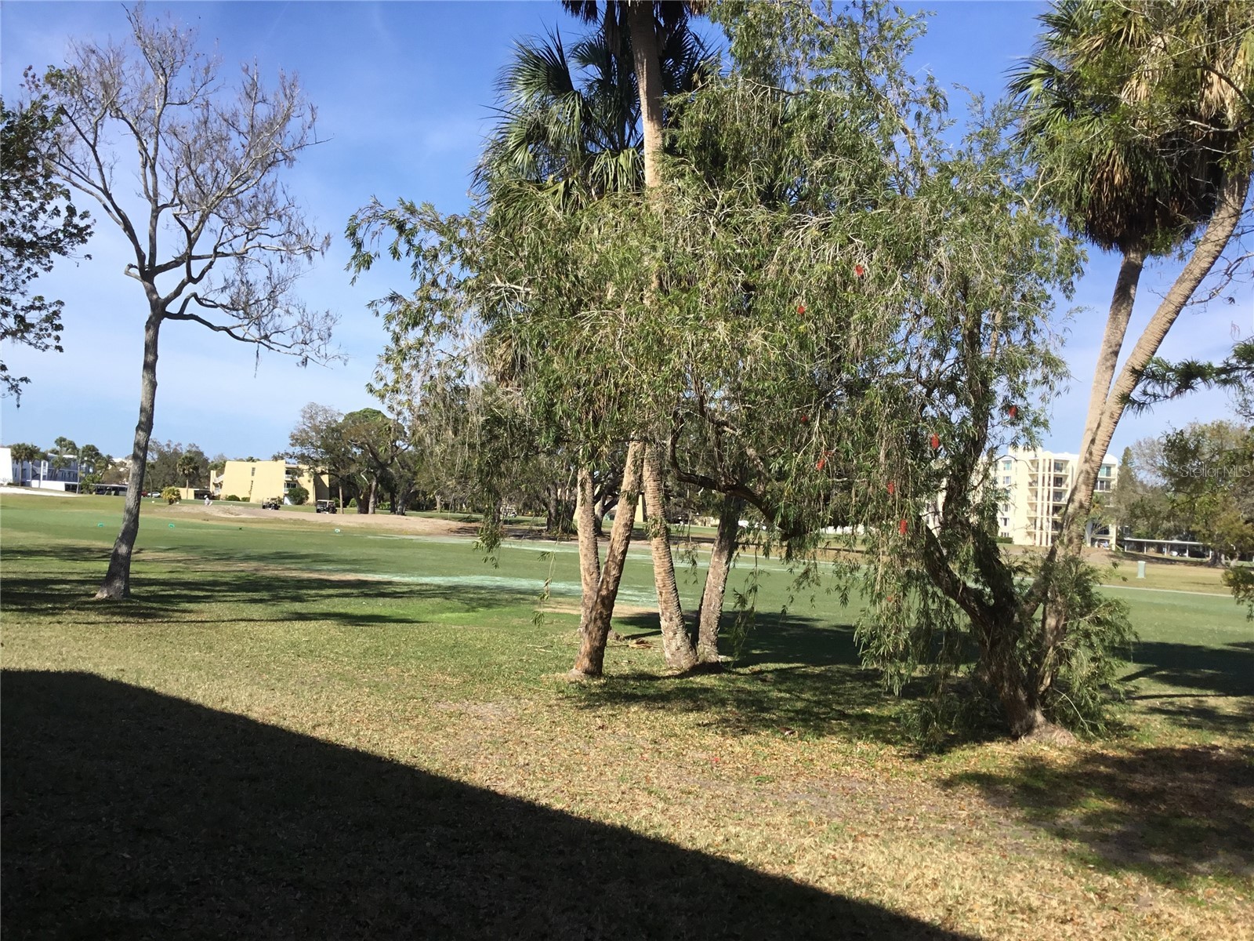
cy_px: 470
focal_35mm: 31
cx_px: 627
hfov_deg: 58.4
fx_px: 1123
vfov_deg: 45.4
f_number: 2.4
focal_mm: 3.3
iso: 25
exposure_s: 1/1381
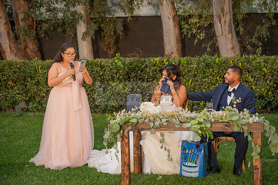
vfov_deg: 15.9
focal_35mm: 86
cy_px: 93
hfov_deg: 23.6
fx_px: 664
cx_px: 138
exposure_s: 1/200
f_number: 4
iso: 2500
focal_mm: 85
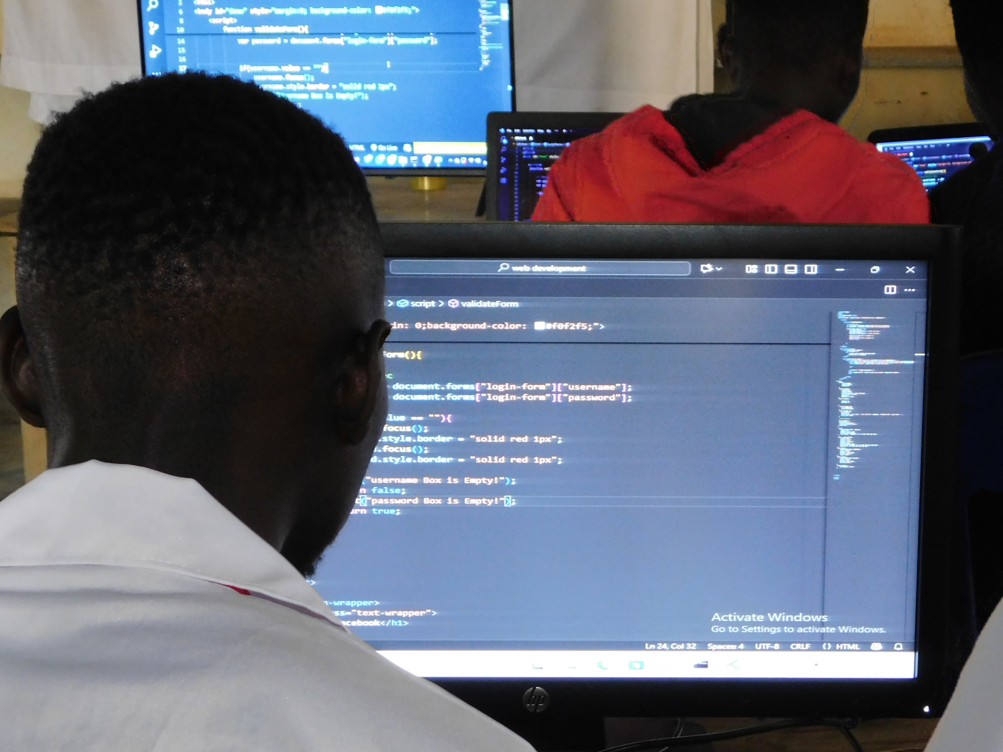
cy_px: 370
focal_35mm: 75
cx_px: 638
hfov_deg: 25.9
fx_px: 2173
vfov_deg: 19.6
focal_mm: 9
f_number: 3.8
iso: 125
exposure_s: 1/30
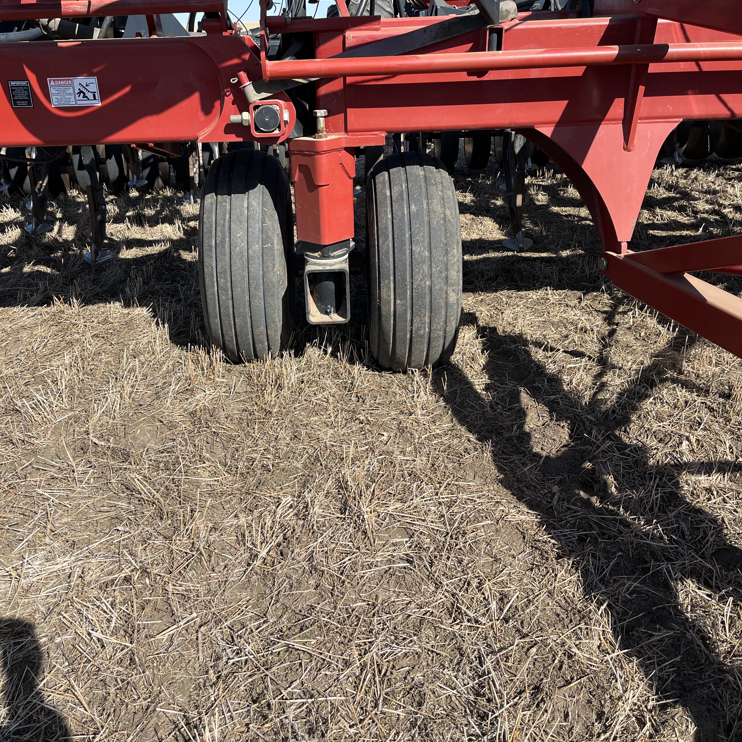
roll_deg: +1.2
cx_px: 317
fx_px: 752
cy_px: 374
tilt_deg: -26.2
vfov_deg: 52.5
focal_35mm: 31
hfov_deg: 52.3
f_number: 1.6
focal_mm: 5.1
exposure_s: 1/2410
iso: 50
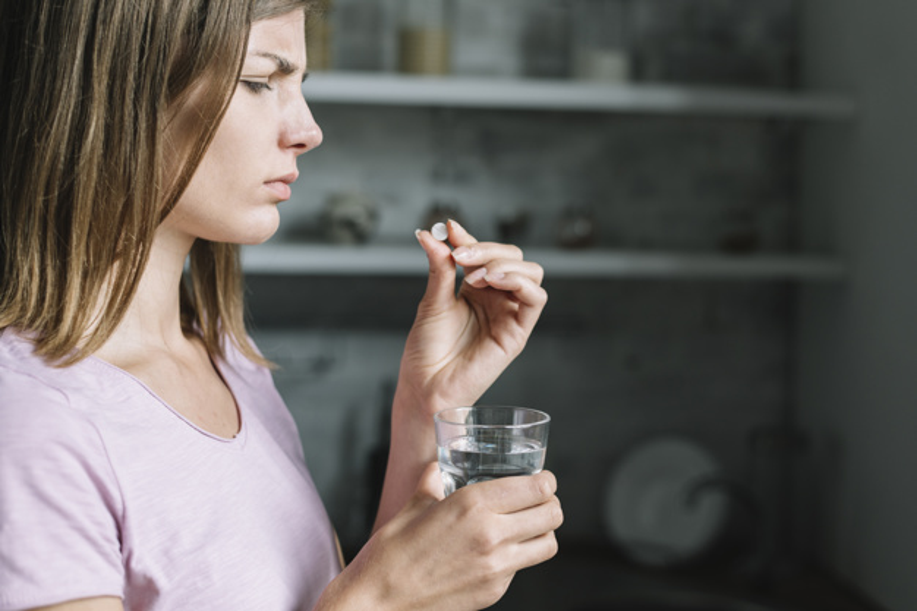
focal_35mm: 50
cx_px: 458
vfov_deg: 27.0
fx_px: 1273
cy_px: 306
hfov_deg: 39.6
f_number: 2.8
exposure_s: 1/100
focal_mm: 50
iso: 320
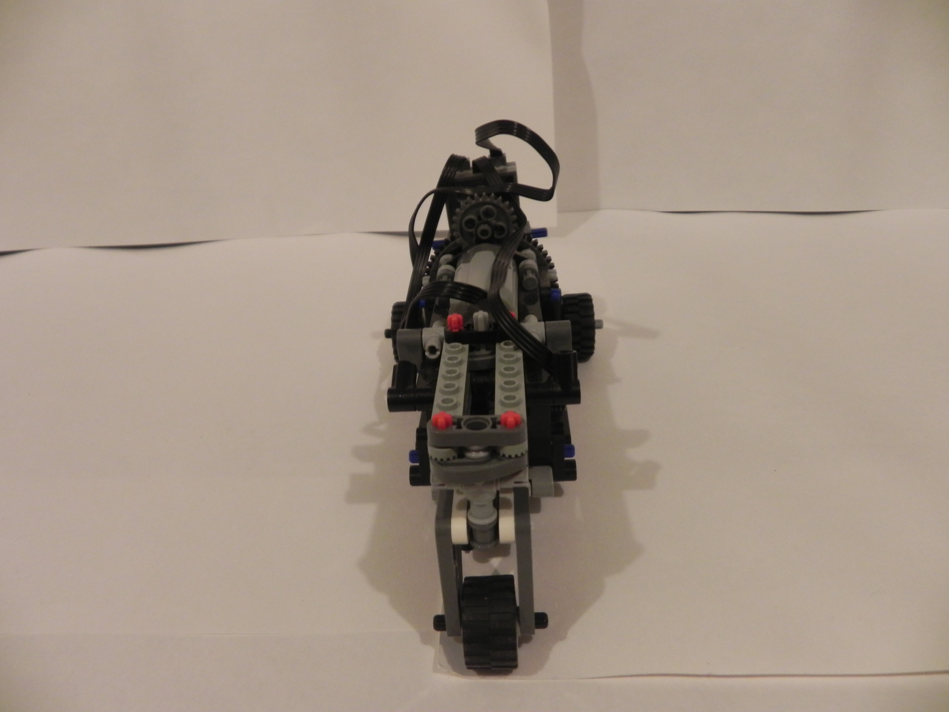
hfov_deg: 67.3
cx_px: 474
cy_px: 356
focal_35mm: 26
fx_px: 713
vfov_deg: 53.1
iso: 305
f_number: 2.8
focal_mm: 4.6
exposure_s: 1/30
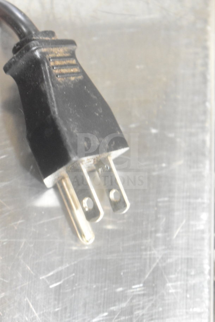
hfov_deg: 16.6
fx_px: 739
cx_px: 108
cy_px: 161
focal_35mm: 82
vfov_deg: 24.6
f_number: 5.6
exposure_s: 1/100
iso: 8000
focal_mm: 55
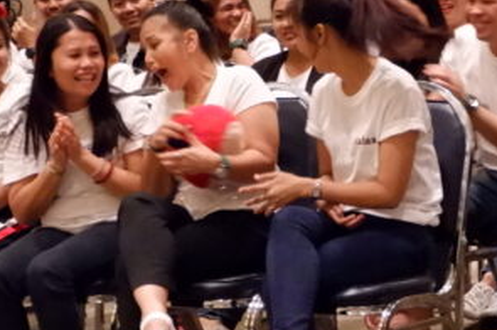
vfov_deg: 9.4
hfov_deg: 13.6
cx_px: 640
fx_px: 2013
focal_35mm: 146
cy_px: 183
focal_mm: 28.2
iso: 6400
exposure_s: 1/70
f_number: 4.5
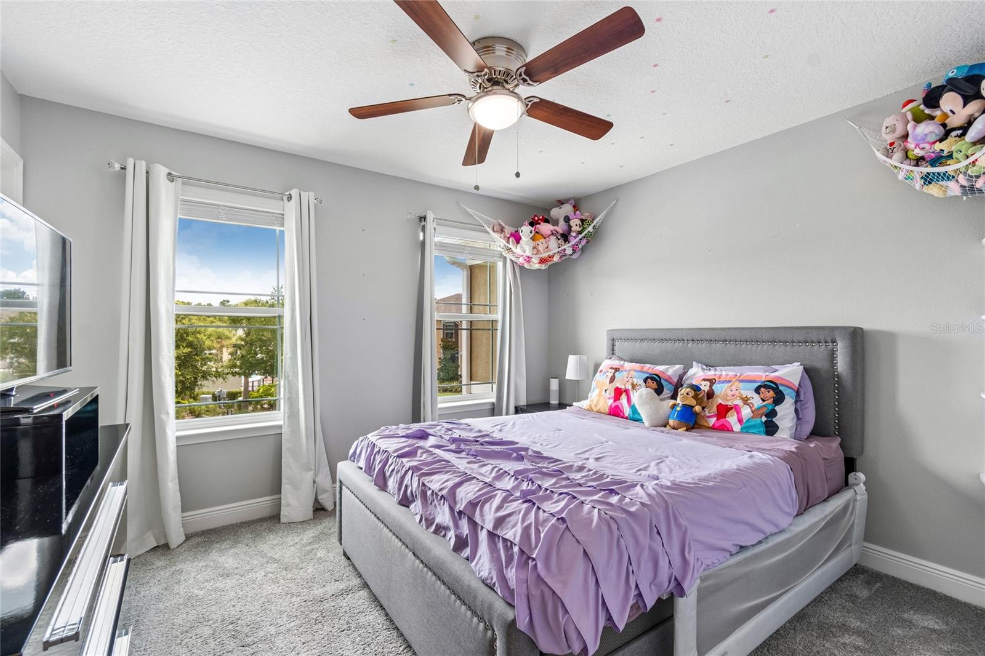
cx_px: 492
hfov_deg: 100.4
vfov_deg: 77.3
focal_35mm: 15
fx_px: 410
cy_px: 328
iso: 100
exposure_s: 1/5
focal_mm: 10
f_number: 7.1
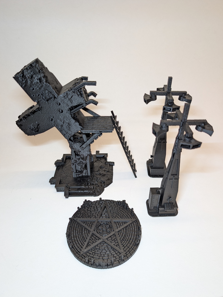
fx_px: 206
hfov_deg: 56.9
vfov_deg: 71.5
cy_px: 148
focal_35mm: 24
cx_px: 112
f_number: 1.68
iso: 22
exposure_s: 1/39.6
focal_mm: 6.9
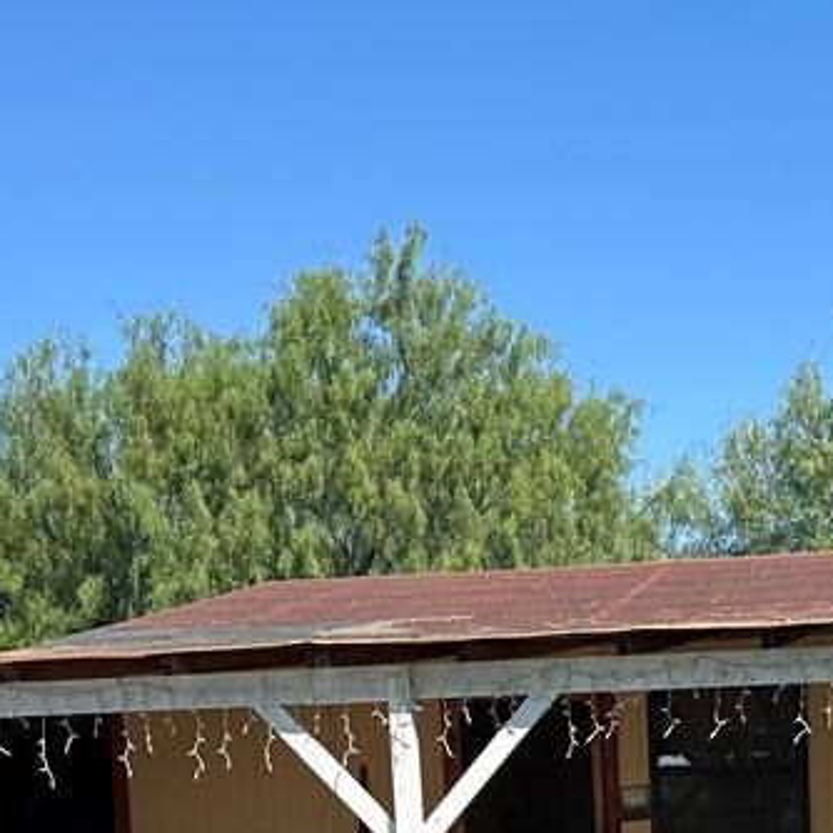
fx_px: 1770
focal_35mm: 65
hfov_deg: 25.8
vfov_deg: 24.9
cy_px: 878
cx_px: 711
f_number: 1.78
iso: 80
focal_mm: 6.86
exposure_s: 1/2525
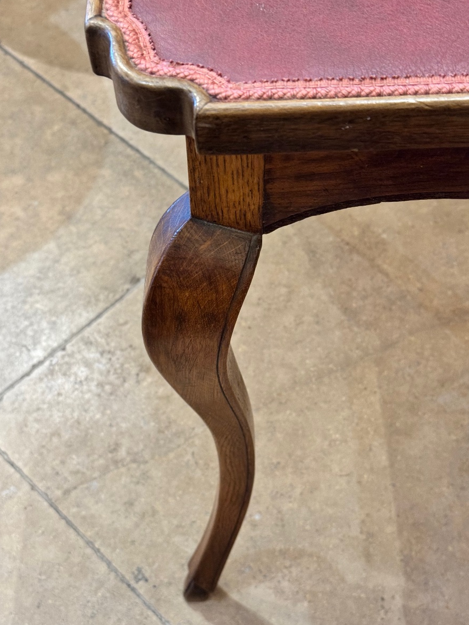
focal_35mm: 49
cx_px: 236
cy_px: 315
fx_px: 885
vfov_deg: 38.9
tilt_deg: -57.3
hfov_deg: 29.7
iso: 320
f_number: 1.78
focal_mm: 6.76
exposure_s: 1/33
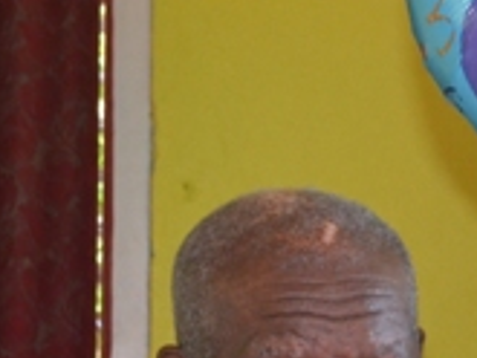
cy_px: 273
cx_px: 682
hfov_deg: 11.7
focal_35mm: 162
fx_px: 2232
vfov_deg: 9.2
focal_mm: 29
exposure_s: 1/60
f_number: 4.5
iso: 1400
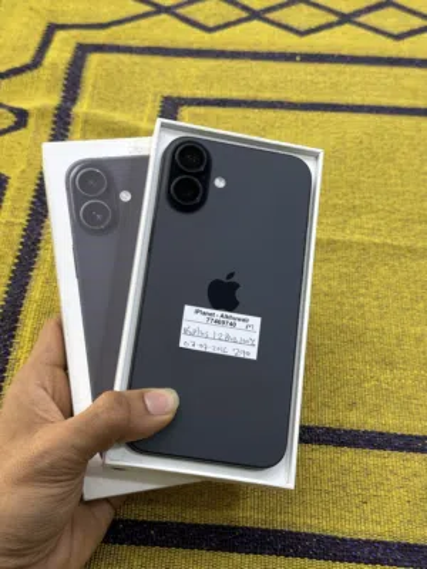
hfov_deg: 30.3
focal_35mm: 48
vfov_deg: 39.7
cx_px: 214
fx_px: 789
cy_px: 284
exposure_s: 1/100
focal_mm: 6.76
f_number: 1.78
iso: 125
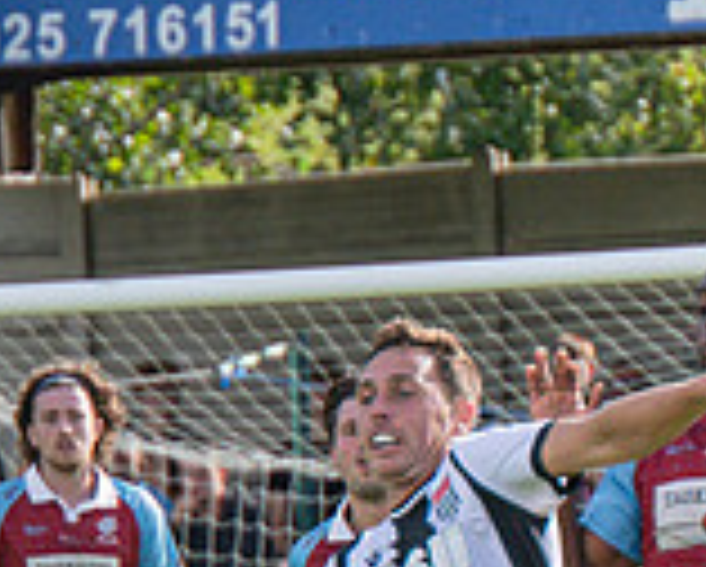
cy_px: 464
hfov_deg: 1.7
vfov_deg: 1.3
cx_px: 947
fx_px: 24331
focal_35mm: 1163
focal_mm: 140
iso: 200
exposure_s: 1/1250
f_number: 4
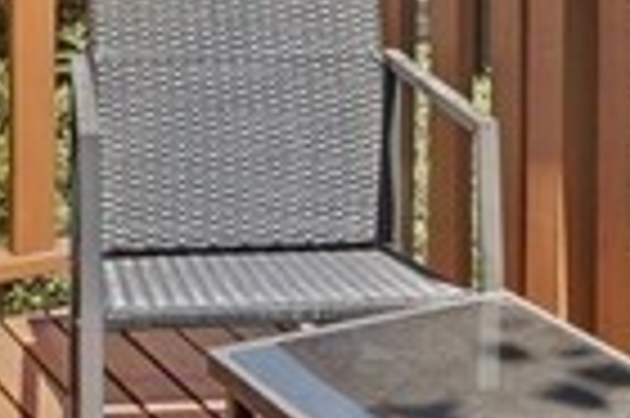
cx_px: 202
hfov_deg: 22.5
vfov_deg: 13.5
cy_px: -346
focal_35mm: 90
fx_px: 1573
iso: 200
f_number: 8
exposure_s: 1/160
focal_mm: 14
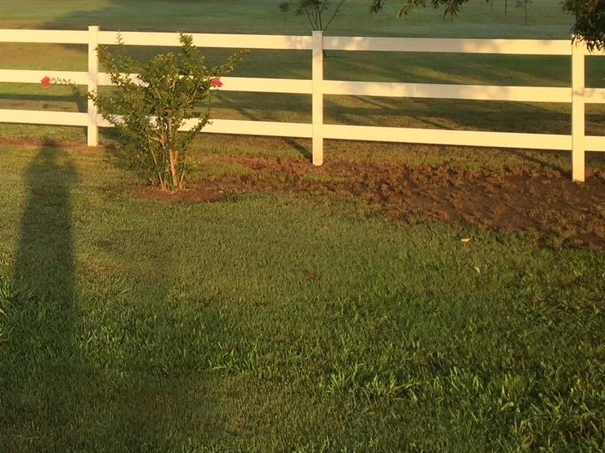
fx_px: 1119
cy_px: 44
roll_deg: -0.5
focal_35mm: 64
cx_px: -23
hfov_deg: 28.1
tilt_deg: -0.9
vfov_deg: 22.4
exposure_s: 1/775
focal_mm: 4.15
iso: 32
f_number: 2.2
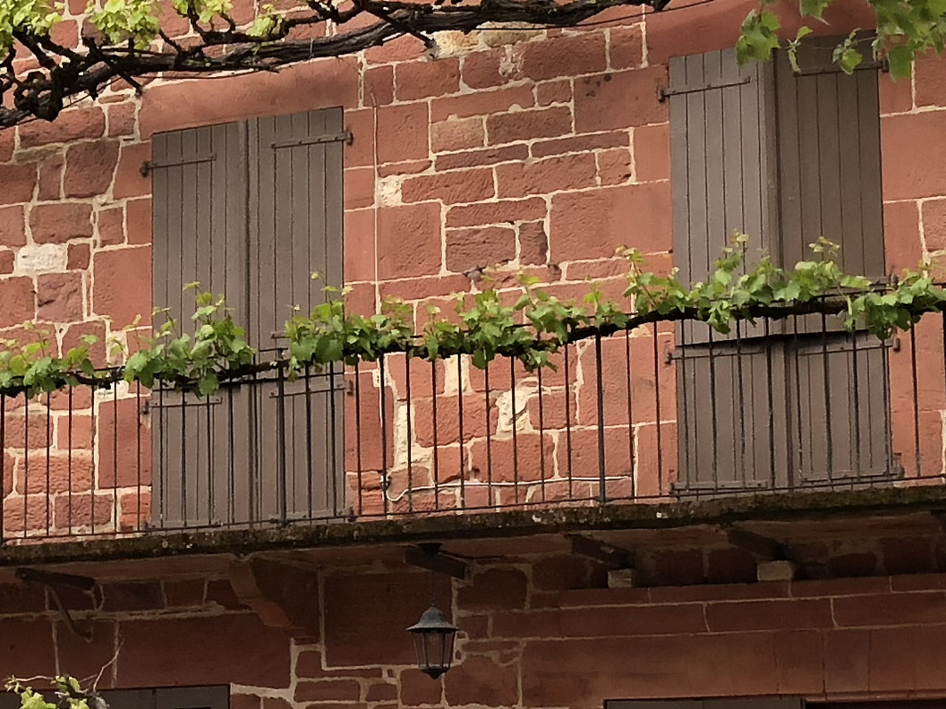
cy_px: 428
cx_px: -29
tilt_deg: +11.2
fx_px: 2896
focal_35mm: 106
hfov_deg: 18.0
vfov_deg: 13.9
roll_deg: -0.7
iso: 20
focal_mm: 4
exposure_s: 1/407
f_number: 1.8
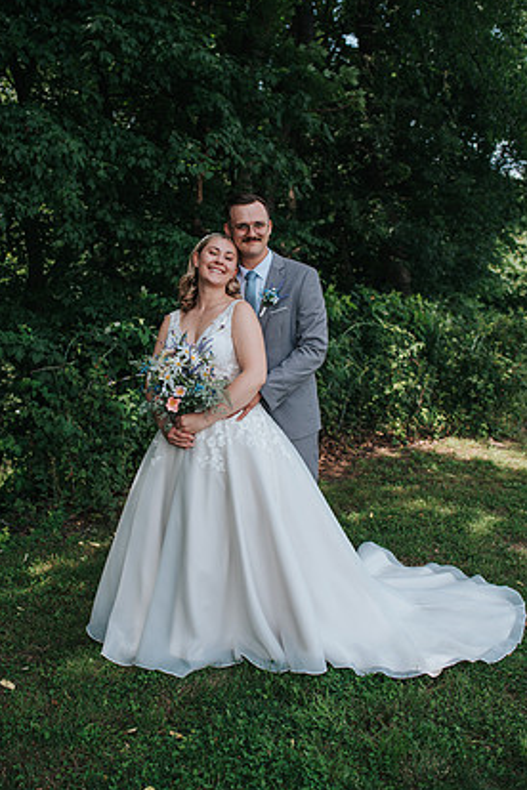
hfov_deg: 35.0
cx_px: 242
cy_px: 385
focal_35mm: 38
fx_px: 834
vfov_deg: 50.7
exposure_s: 1/500
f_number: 2.8
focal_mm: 35
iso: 100
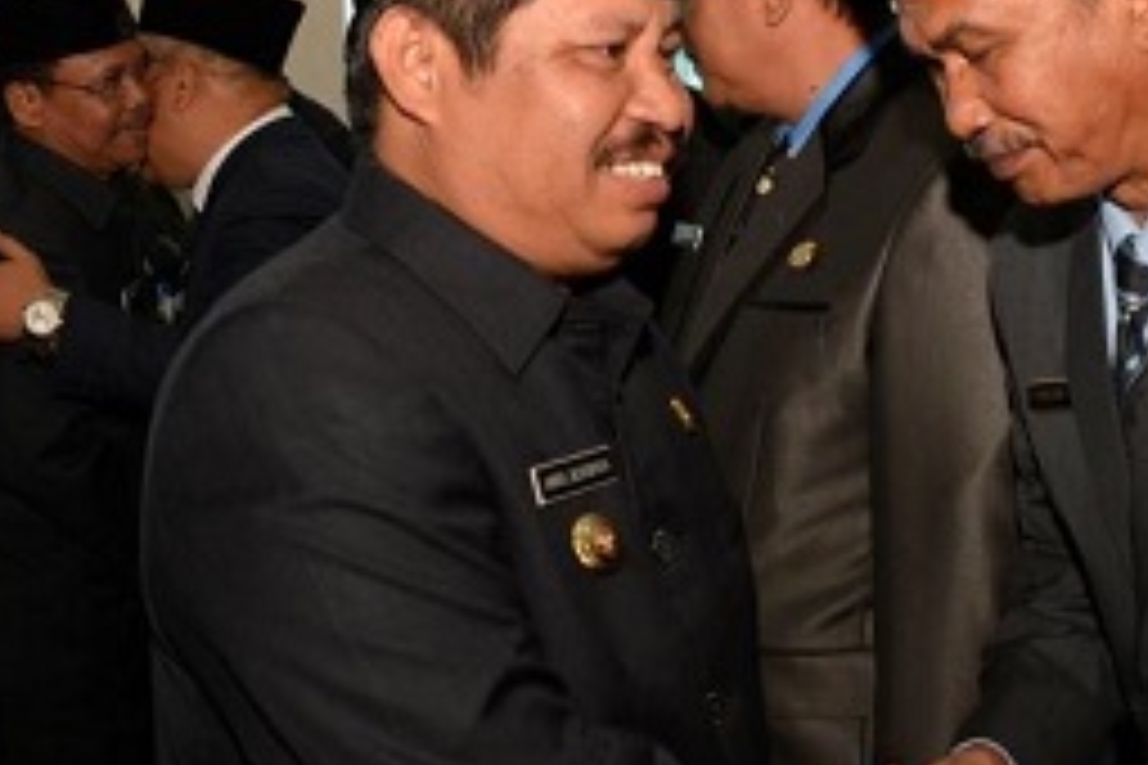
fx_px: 2105
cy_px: 338
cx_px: 855
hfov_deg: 30.0
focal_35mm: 66
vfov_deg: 20.6
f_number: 6.3
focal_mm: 28
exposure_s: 1/160
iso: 800
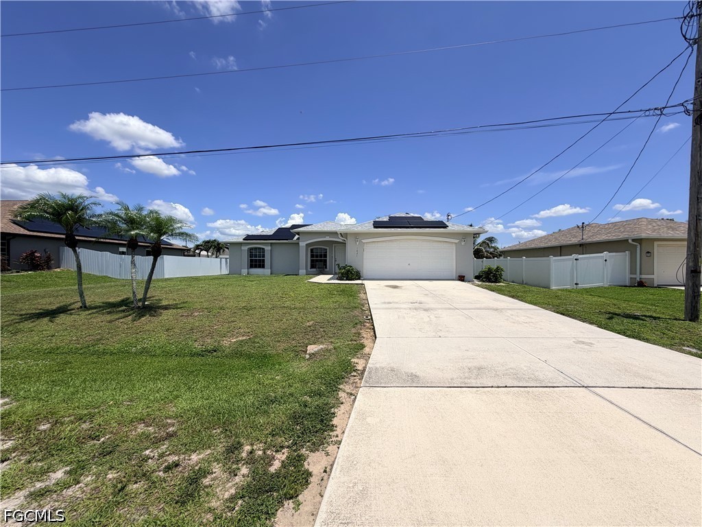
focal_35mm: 14
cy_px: 264
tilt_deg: +0.2
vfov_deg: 85.7
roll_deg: -0.2
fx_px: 284
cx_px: 351
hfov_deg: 102.1
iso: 20
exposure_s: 1/1698
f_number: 2.2
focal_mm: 2.22
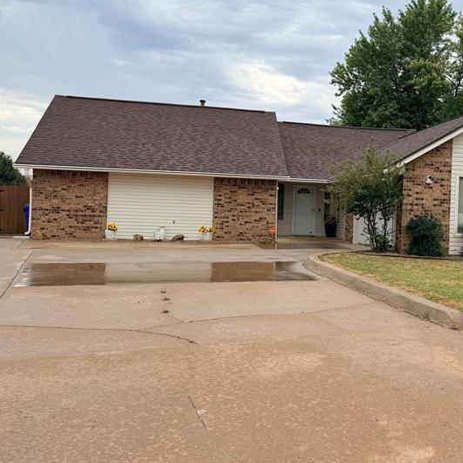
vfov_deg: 40.9
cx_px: 377
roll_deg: -1.8
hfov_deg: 39.2
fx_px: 620
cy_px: 212
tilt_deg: -0.4
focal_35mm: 41
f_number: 1.78
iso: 80
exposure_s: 1/2703
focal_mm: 6.76
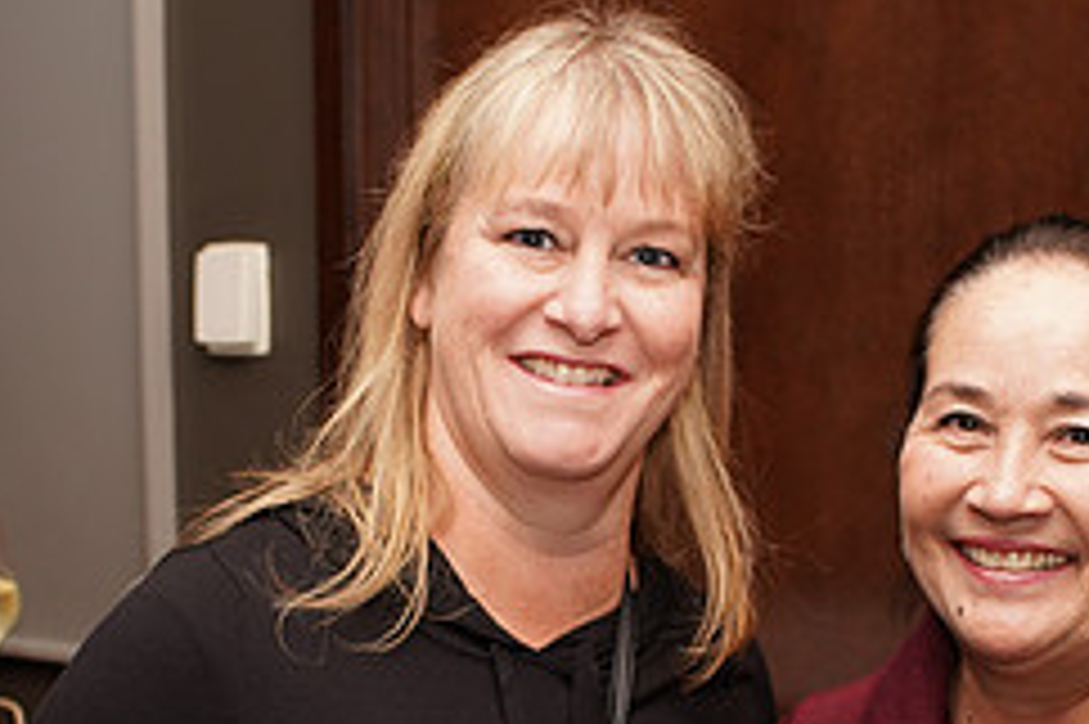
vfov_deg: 16.0
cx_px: 608
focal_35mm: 84
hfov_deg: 24.2
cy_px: 681
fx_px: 2539
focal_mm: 35
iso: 1000
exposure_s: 1/160
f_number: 5
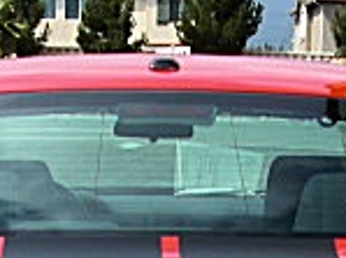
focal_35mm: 155
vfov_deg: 9.0
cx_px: 174
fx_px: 1546
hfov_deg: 12.8
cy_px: 516
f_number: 2.8
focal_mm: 6.3
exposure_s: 1/800
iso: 50
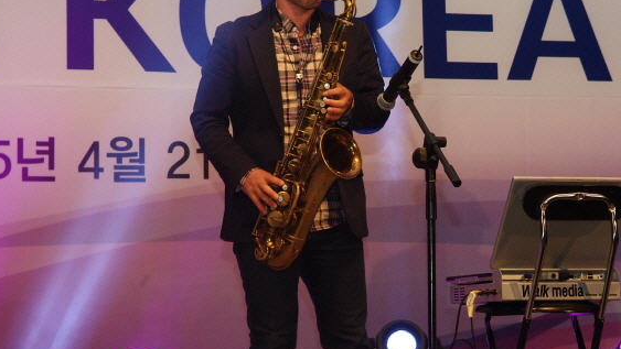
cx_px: 336
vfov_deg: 11.2
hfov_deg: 19.8
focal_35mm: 108
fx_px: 1779
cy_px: 110
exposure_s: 1/90
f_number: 6.7
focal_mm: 55
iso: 800
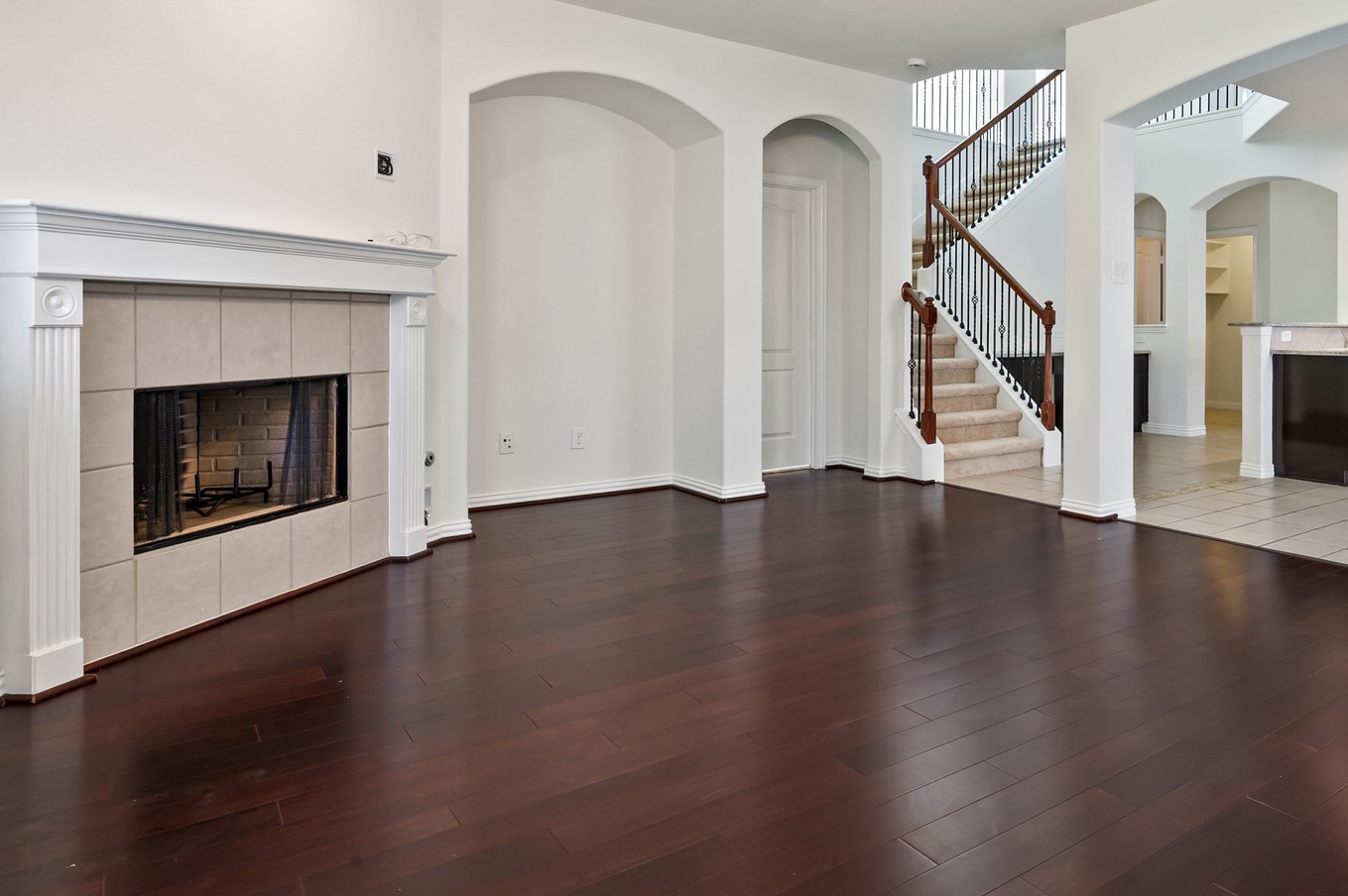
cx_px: 1002
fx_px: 898
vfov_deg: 52.4
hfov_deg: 69.2
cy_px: 327
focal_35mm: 24
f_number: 14
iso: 800
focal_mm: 15
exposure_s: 1/5
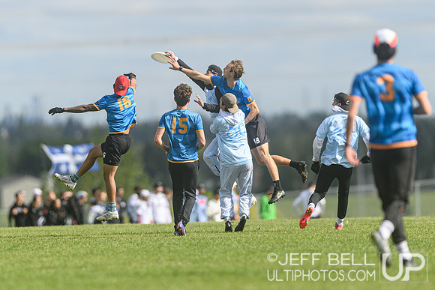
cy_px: 95
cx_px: 226
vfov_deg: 2.3
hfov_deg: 3.4
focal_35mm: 608
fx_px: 7346
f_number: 3.2
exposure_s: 1/1600
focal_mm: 400
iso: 100
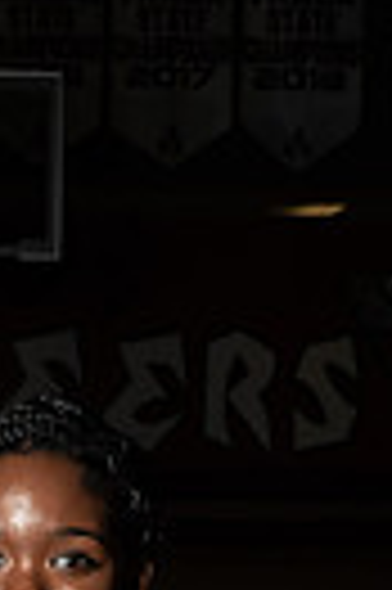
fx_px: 3946
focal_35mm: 241
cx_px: 23
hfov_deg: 5.7
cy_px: 959
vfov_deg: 8.3
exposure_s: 1/200
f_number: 14
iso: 320
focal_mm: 70
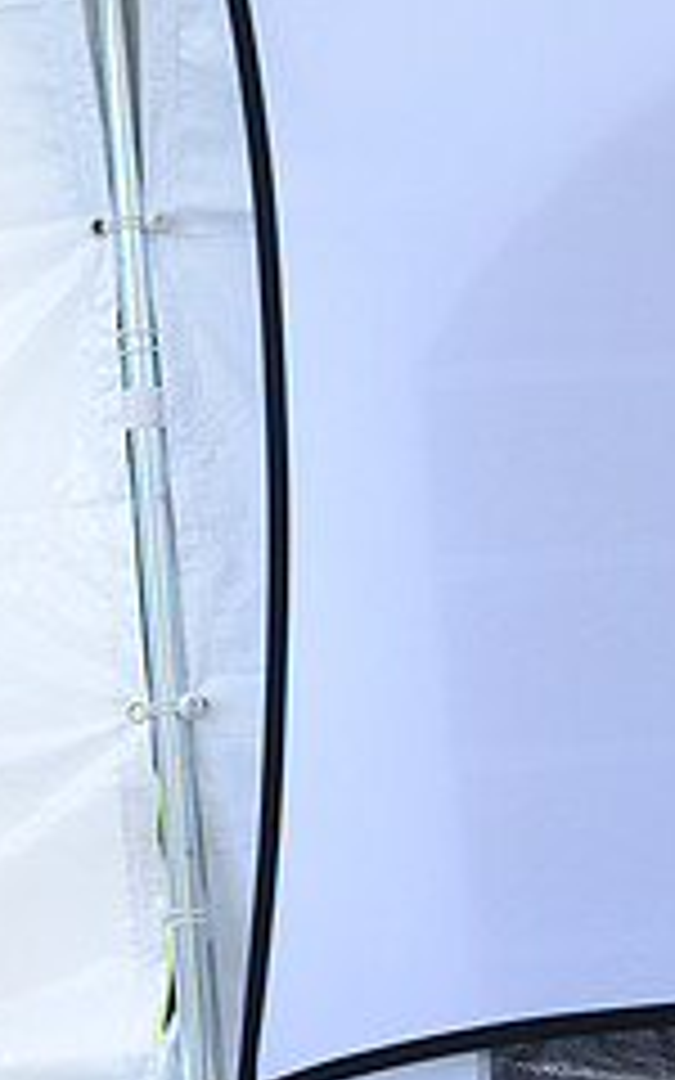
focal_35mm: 258
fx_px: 7594
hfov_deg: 5.0
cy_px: 756
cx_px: 1274
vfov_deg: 8.1
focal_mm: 70
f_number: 2.8
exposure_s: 1/200
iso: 800
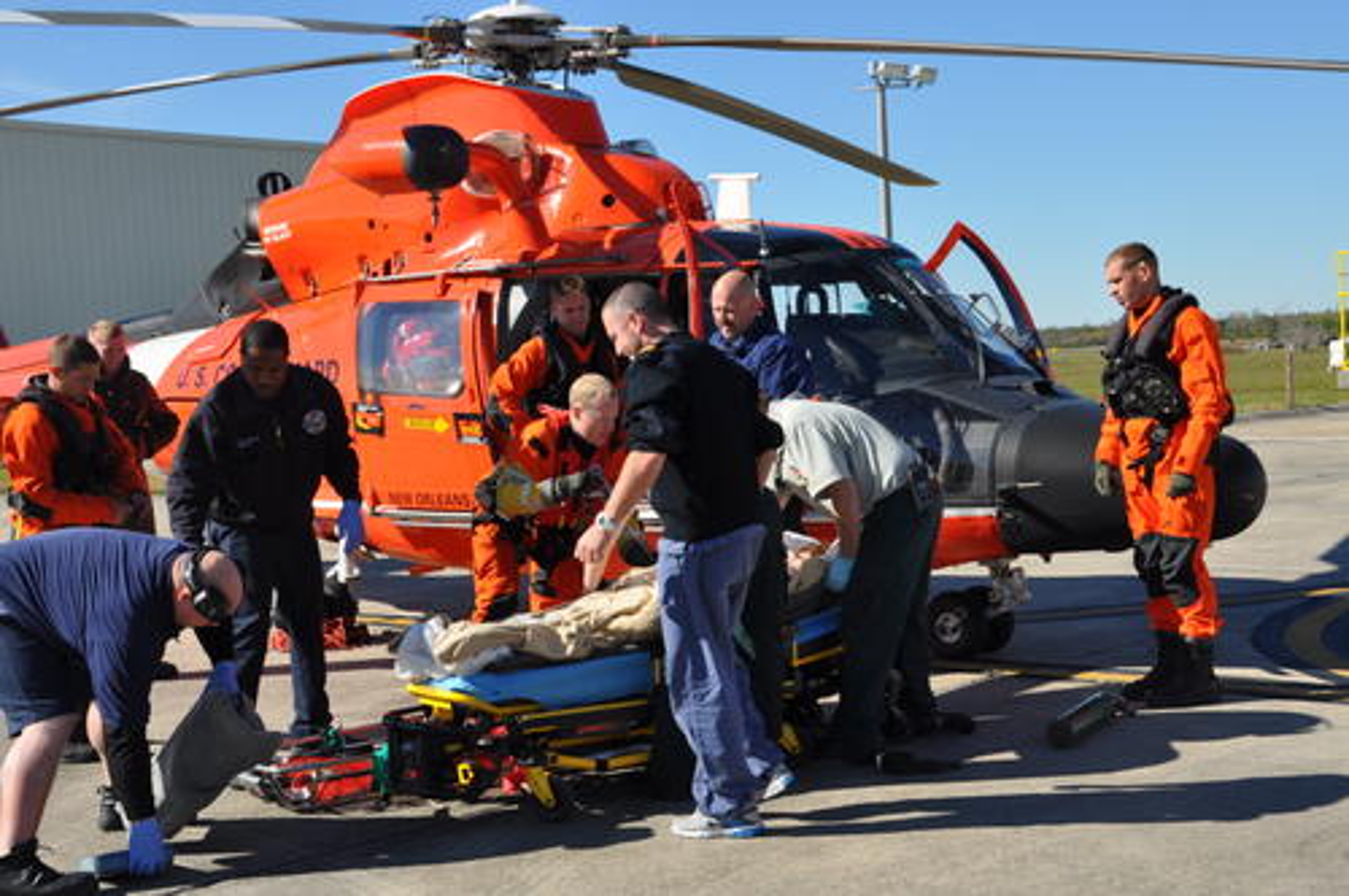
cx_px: 674
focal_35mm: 52
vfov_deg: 25.7
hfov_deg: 37.9
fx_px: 1965
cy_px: 448
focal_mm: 35
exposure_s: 1/400
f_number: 10
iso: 200
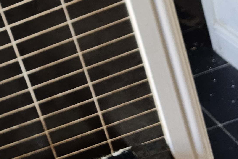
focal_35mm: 87
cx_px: -154
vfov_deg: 15.1
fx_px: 575
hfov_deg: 19.3
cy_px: -41
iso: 100
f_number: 1.7
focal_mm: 6.3
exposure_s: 1/67
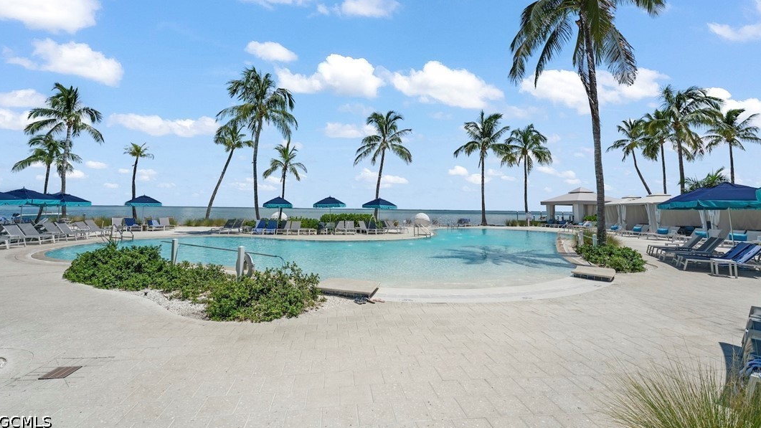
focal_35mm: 15
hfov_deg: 103.0
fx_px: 303
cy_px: 173
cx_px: 375
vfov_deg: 69.9
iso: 400
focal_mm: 14
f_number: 11
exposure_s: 1/1250
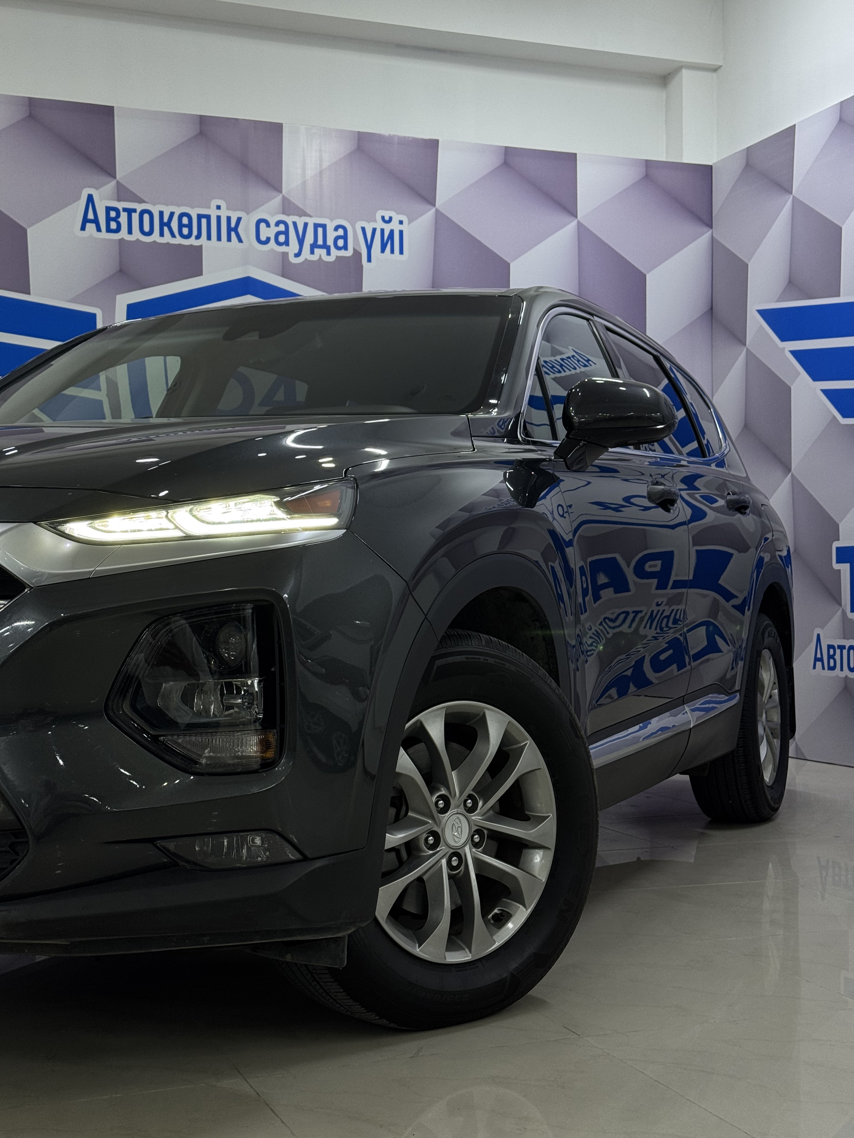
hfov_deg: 30.3
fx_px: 1579
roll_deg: +1.4
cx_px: 427
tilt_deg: +0.8
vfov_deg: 39.7
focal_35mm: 48
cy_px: 569
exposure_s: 1/50
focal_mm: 6.76
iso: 80
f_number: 1.78
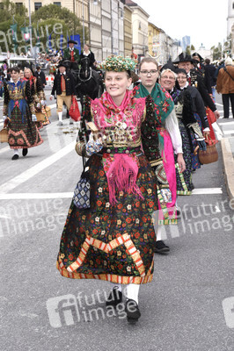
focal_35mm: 90
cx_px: 117
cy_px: 176
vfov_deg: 22.6
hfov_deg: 15.2
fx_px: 879
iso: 320
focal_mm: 60
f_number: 9
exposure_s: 1/160
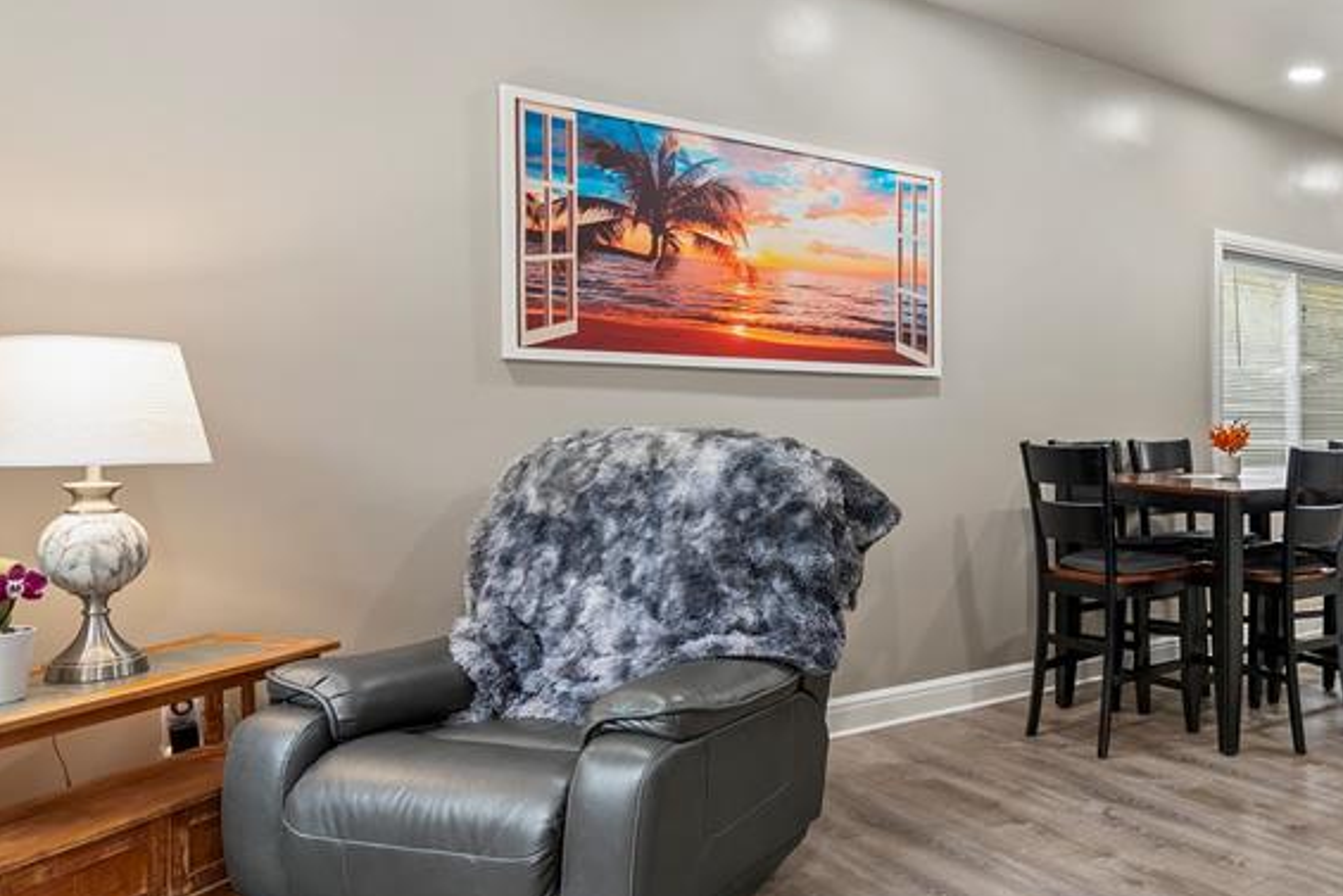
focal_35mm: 29
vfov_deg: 44.9
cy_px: 412
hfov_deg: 59.1
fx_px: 1082
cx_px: 1060
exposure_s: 1/2.5
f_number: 4
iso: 100
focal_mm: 16
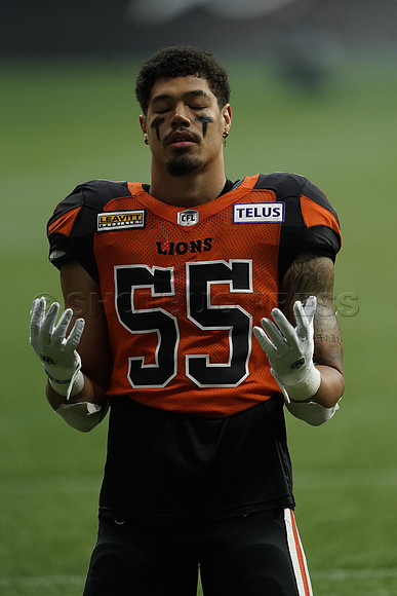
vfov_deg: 3.4
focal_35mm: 600
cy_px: 298
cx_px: 198
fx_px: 9918
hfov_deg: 2.3
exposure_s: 1/2000
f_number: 4
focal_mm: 600
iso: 5000
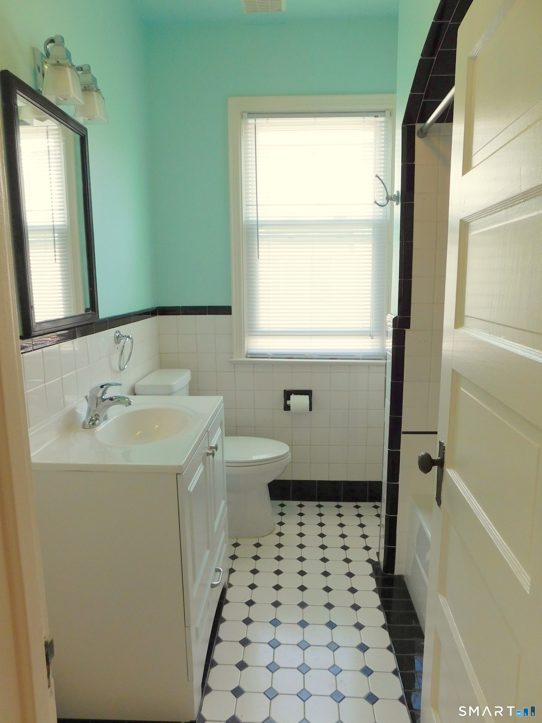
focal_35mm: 23
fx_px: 480
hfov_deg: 58.9
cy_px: 362
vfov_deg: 73.9
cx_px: 271
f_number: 3
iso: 125
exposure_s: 1/60
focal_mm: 4
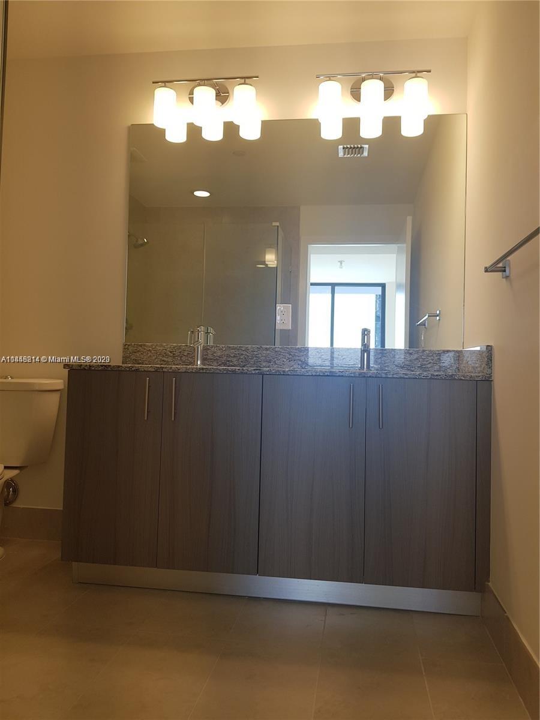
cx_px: 270
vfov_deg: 67.3
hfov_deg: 53.1
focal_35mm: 26
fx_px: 541
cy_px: 360
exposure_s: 1/133
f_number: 1.7
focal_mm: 4.2
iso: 40
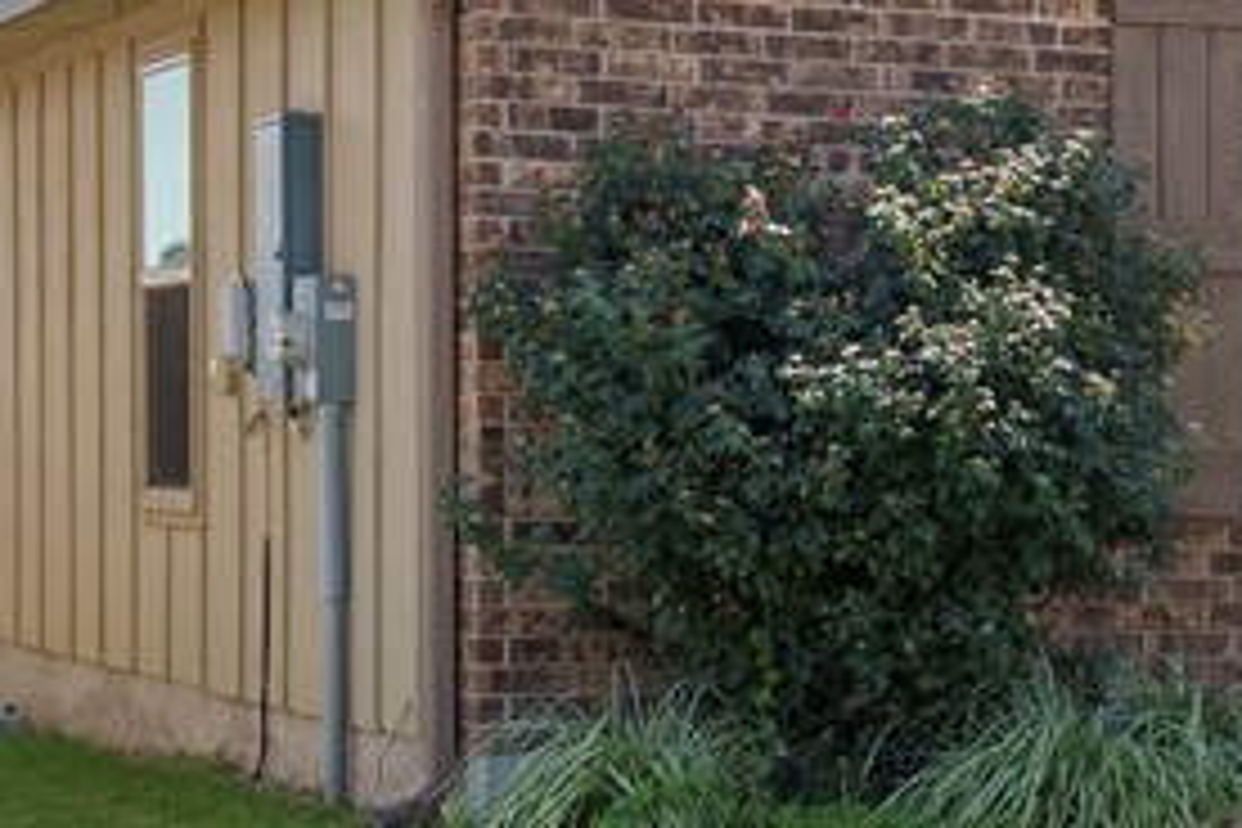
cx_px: 1937
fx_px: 4347
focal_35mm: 126
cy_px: 369
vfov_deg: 10.9
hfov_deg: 14.9
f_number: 10
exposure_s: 1/250
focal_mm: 32
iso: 200
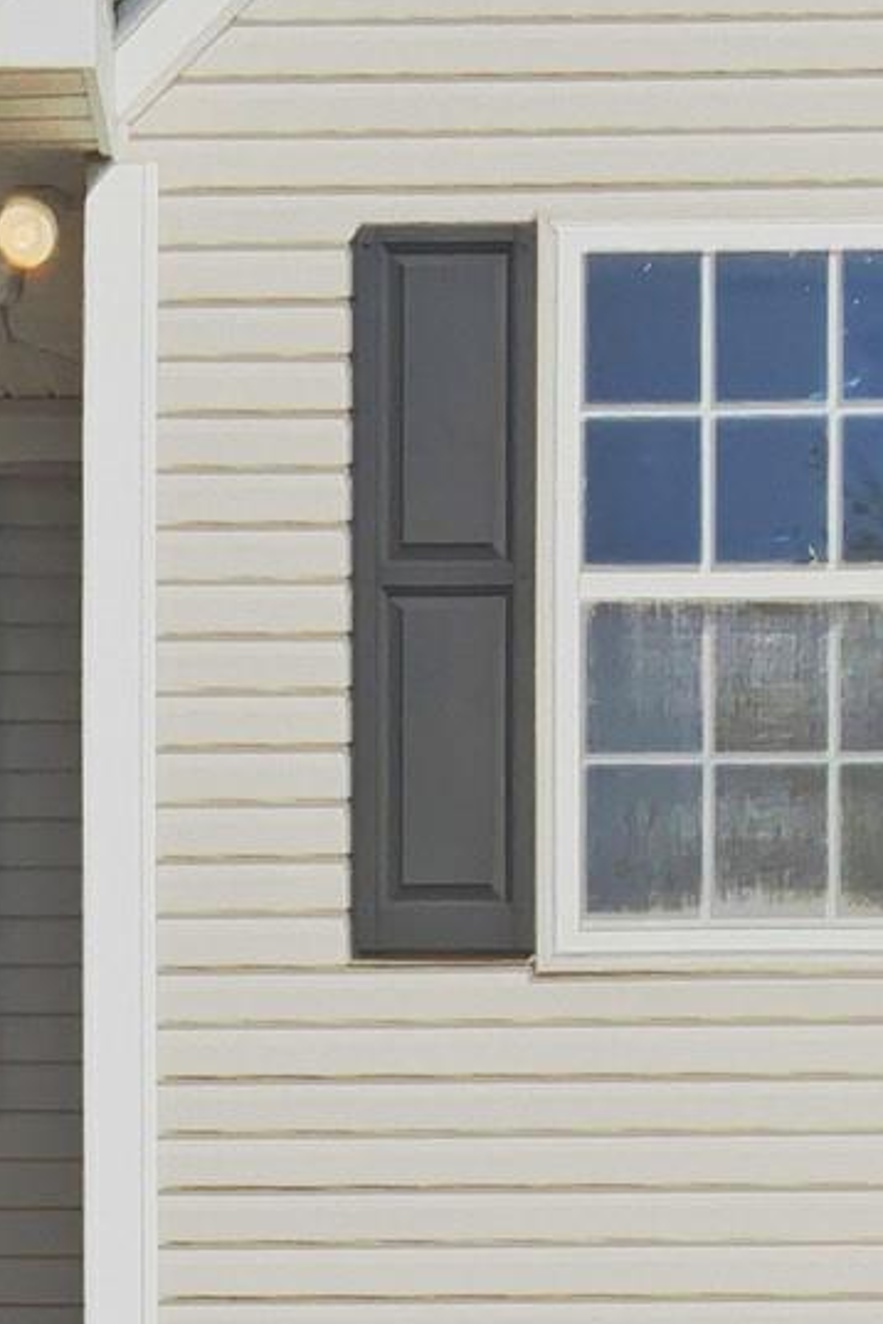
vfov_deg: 17.2
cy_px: 1467
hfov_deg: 11.9
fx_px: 4231
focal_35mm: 115
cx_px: 138
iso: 20
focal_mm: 3
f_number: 1.8
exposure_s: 1/42000
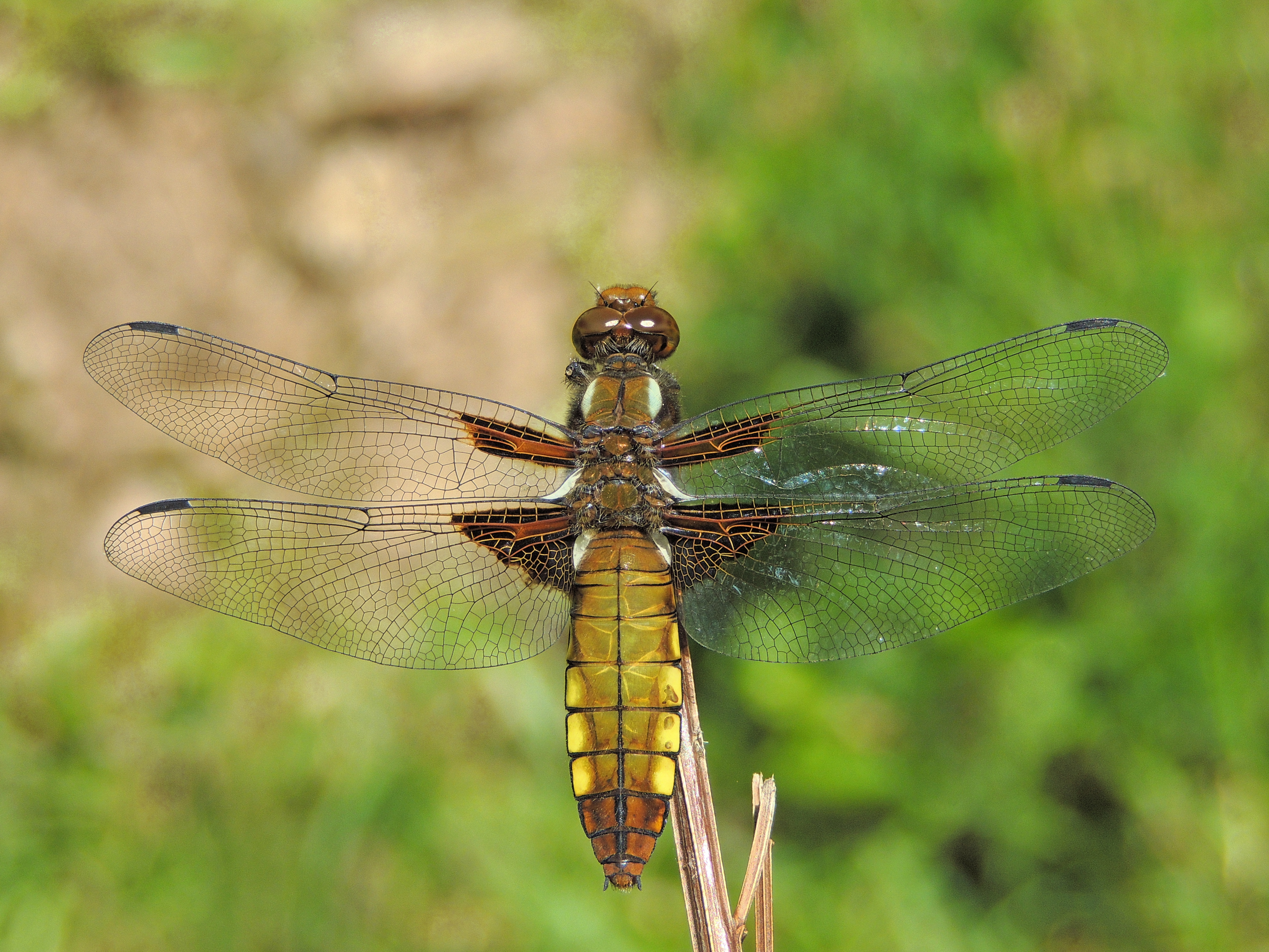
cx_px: 634
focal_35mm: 155
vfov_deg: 9.6
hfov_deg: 12.7
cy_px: 476
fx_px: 5682
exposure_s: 1/500
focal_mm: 27.6
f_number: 4.4
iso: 100
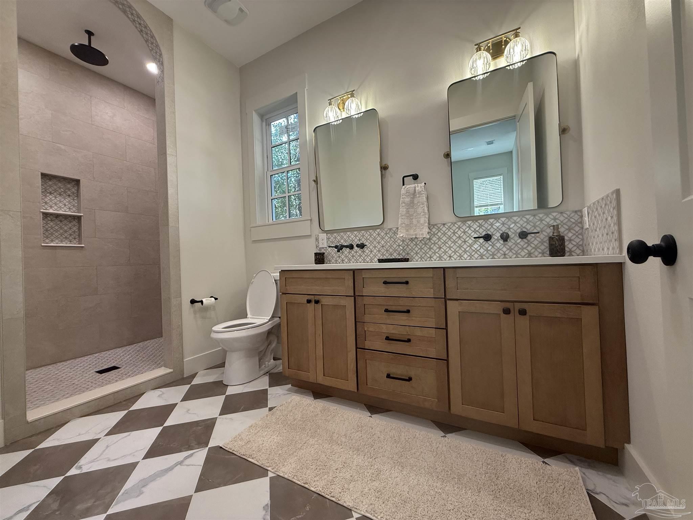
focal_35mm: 14
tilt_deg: +0.7
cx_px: 346
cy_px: 260
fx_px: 280
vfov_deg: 85.7
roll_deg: +1.9
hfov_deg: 102.1
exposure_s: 1/120
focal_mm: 2.22
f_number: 2.2
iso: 160
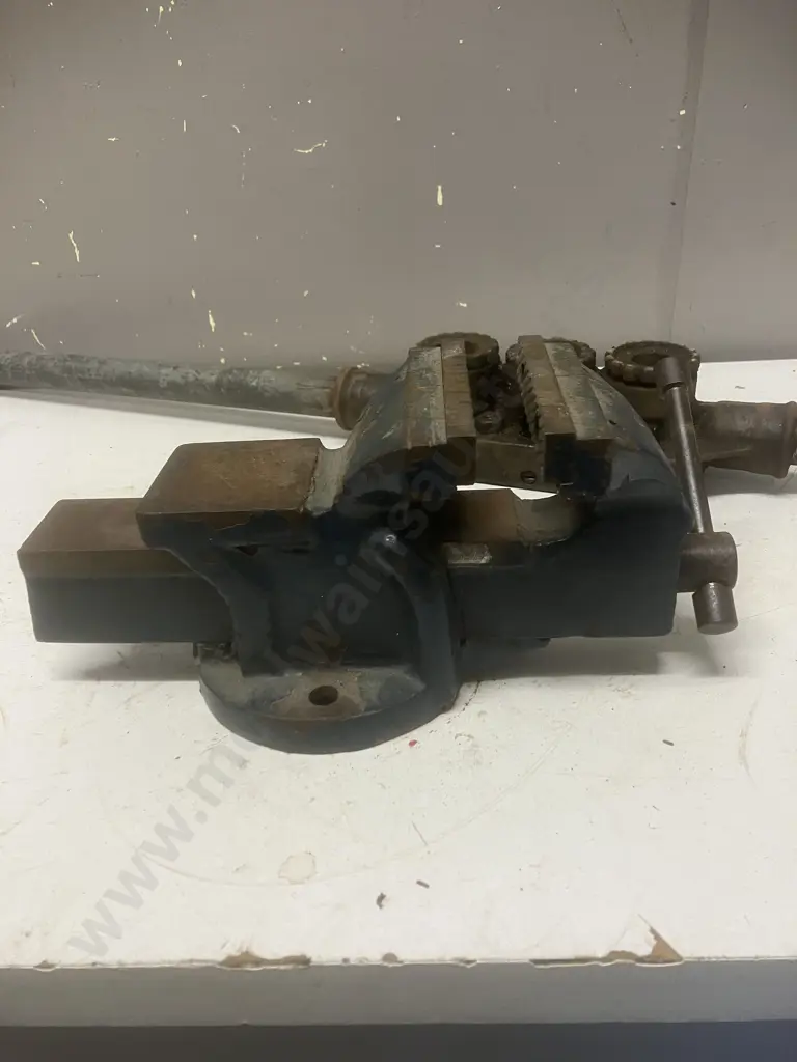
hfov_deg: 49.7
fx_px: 860
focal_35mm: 28
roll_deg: +3.1
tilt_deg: -26.9
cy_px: 531
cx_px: 398
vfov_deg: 63.4
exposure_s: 1/50
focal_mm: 3.99
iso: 80
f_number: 1.8
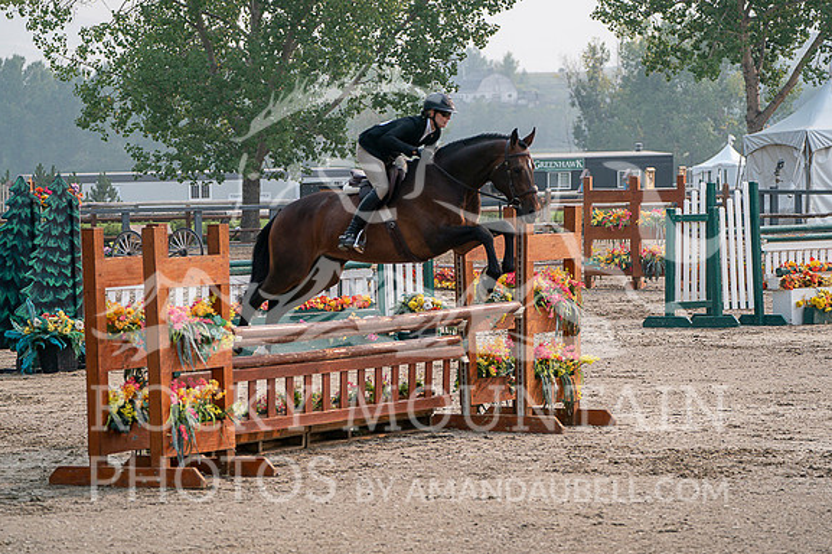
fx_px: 3719
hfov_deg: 12.8
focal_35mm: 161
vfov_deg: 8.5
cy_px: 278
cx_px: 415
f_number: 5.6
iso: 500
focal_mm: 160
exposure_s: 1/1000
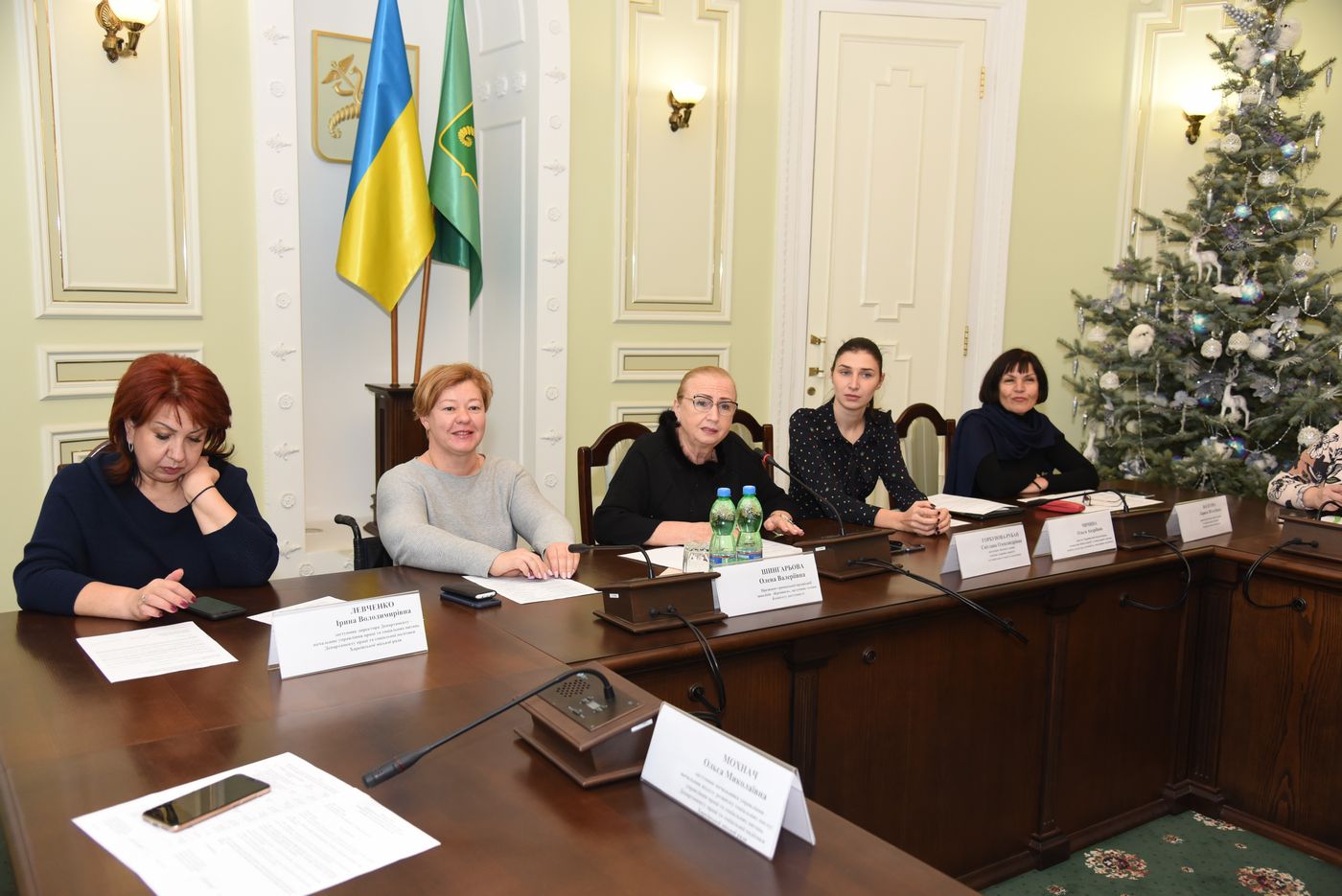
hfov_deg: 60.3
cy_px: 448
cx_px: 671
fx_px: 1156
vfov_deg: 42.4
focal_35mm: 31
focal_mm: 31
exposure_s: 1/200
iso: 1250
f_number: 4
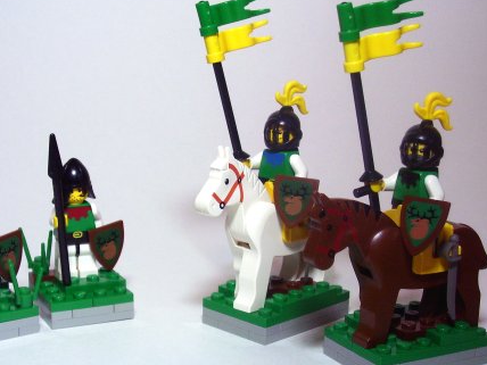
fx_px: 929
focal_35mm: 66
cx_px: 212
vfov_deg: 22.2
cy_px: 210
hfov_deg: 29.4
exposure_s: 1/45
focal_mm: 8.6
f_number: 3.4
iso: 160
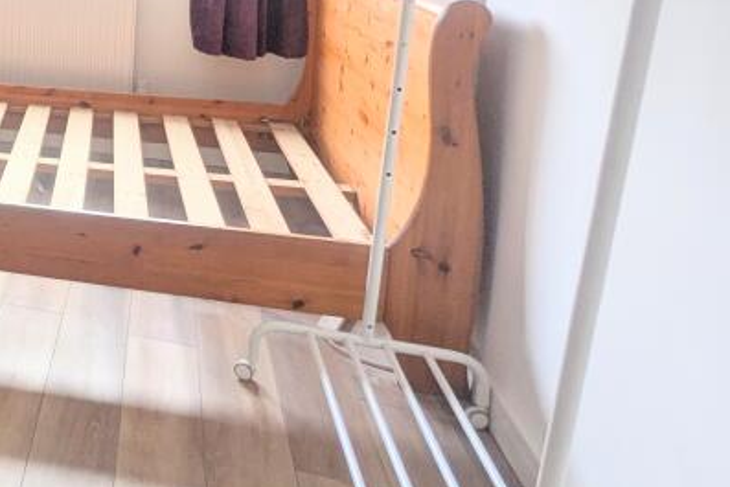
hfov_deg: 33.6
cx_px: -210
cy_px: -16
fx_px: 872
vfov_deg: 28.9
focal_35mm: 43
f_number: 2.2
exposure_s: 1/70.1
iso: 56
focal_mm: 2.35
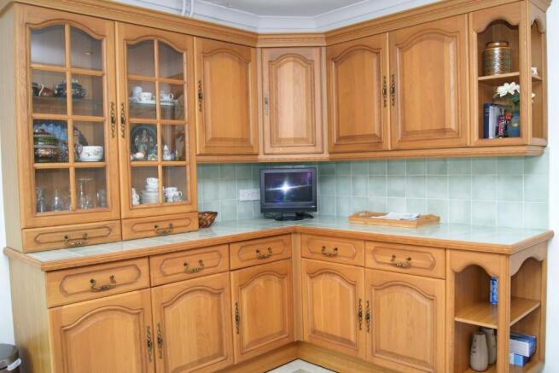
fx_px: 419
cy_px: 186
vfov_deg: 48.0
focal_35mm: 27
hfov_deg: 67.4
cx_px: 280
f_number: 5.6
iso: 400
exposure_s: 1/60
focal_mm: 18
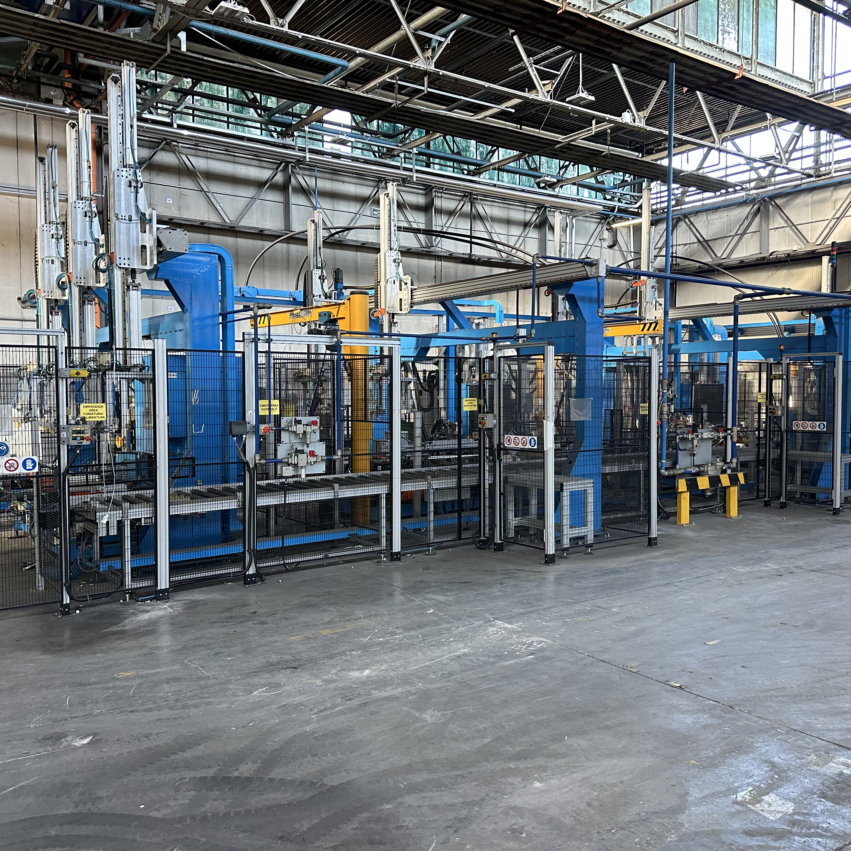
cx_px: 424
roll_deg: +0.1
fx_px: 807
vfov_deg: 55.6
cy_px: 423
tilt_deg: -2.8
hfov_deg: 55.6
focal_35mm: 29
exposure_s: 1/60
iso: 320
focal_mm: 6.86
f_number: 1.78
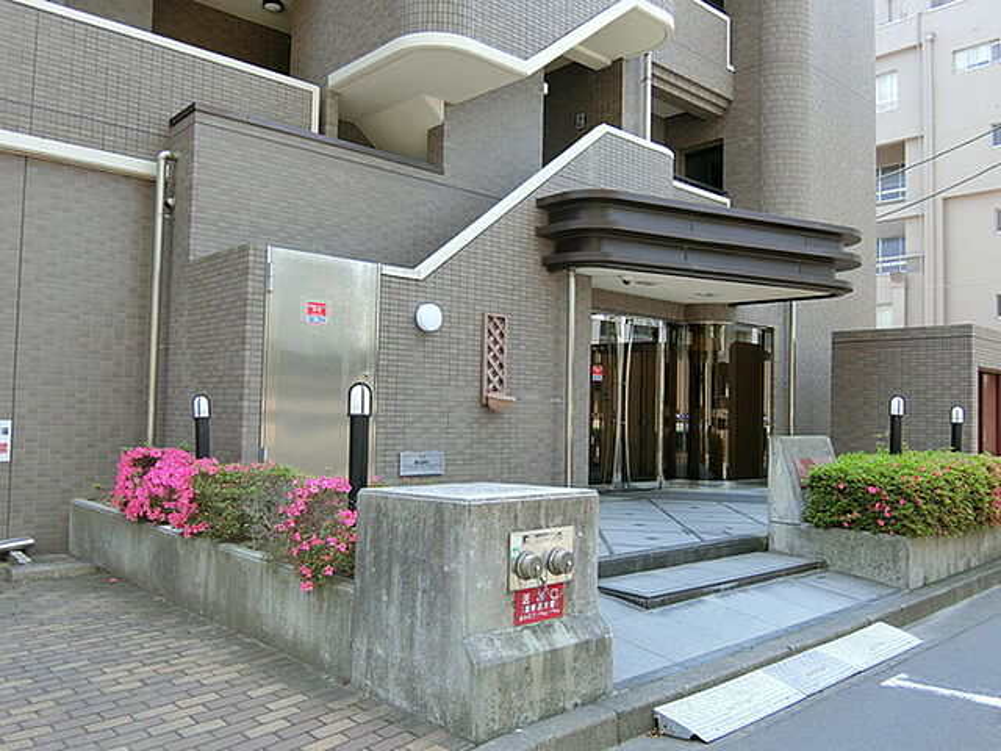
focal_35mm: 30
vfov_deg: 46.8
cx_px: 500
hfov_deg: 60.0
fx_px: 868
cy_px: 376
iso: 80
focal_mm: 6.4
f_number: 3.3
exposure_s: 1/125
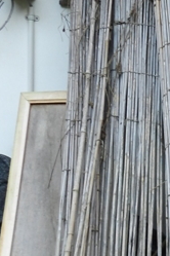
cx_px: 261
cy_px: 210
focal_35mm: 77
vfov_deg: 25.8
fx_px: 545
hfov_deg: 16.1
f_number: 3.4
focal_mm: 4
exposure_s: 1/30
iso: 160
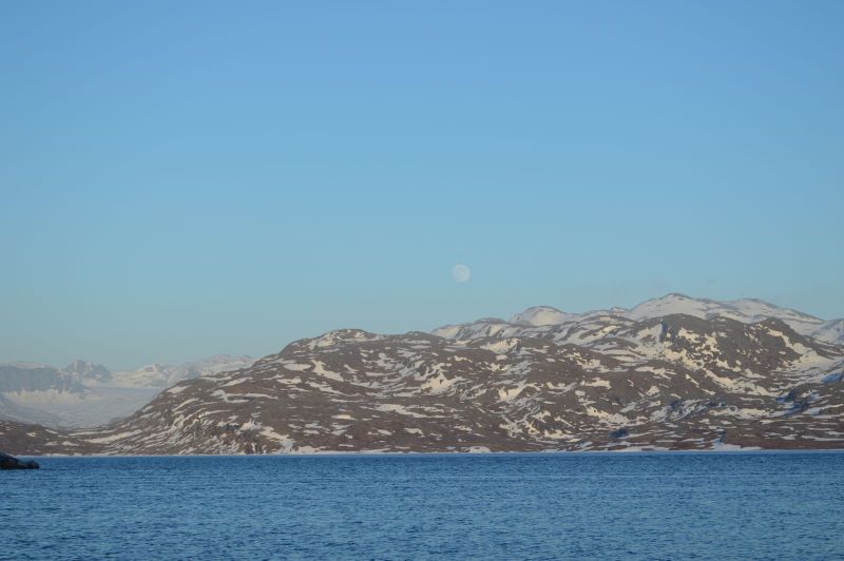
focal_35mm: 82
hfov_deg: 24.6
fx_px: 1933
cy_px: 280
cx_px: 422
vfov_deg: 16.5
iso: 100
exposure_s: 1/200
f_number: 7.1
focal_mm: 55
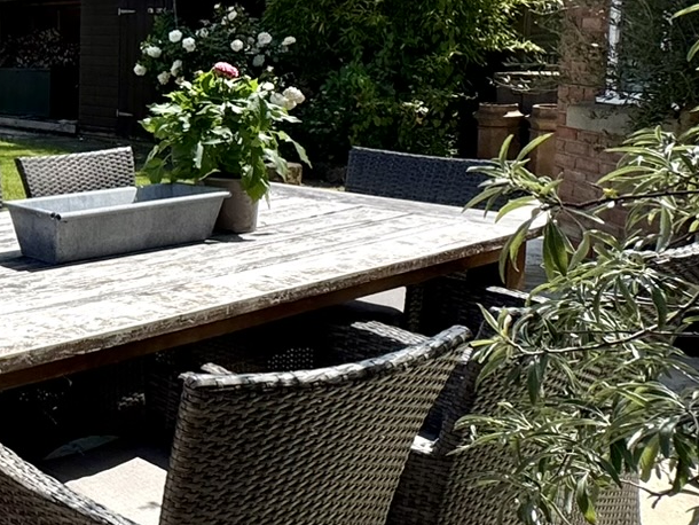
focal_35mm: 47
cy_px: 108
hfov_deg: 30.3
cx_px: -249
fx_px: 949
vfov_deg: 30.2
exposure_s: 1/1748
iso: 40
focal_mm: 2.22
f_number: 2.2
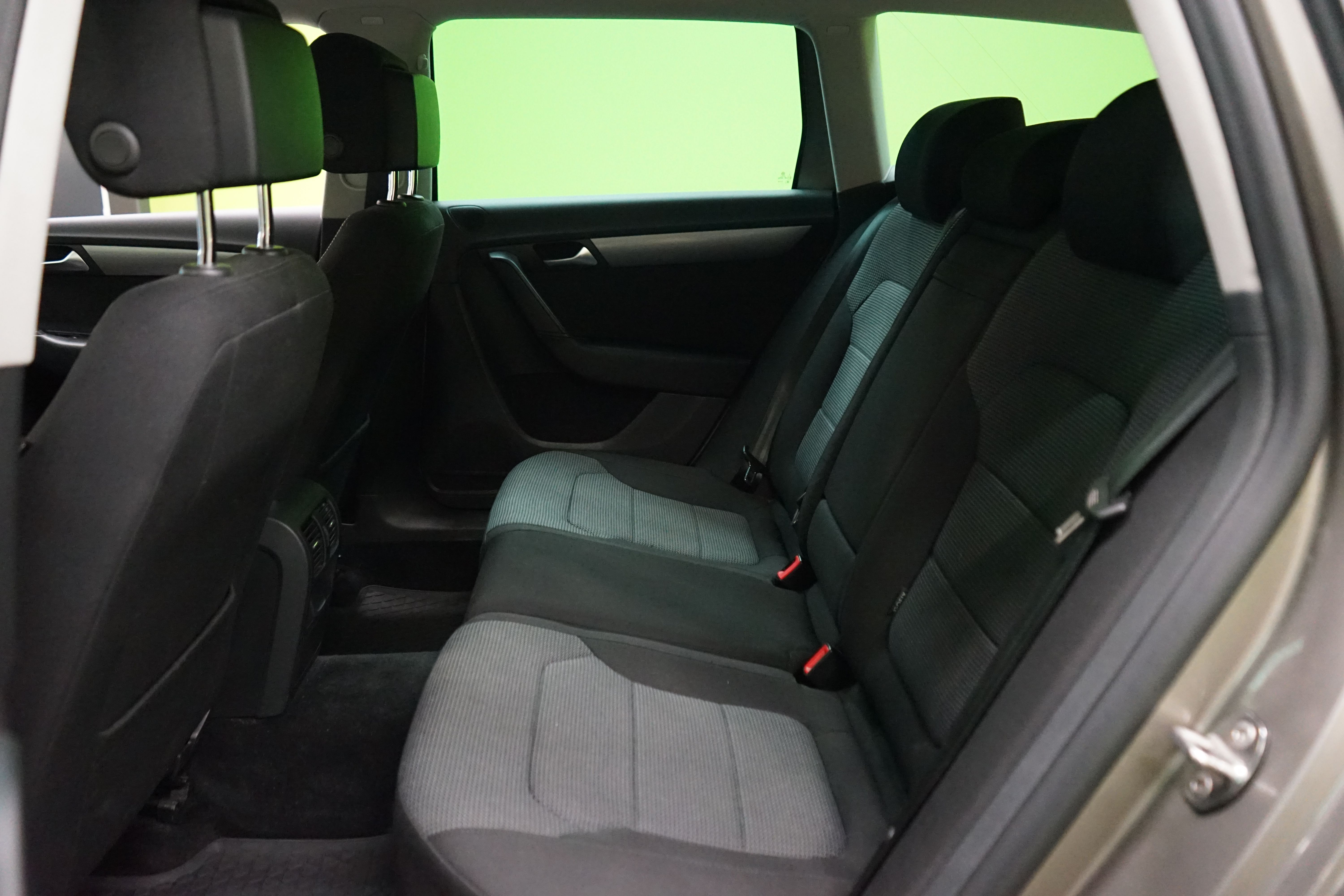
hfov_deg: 65.5
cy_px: 448
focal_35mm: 28
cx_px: 672
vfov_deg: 46.4
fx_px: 1045
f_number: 3.5
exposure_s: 1/100
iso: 6400
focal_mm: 28
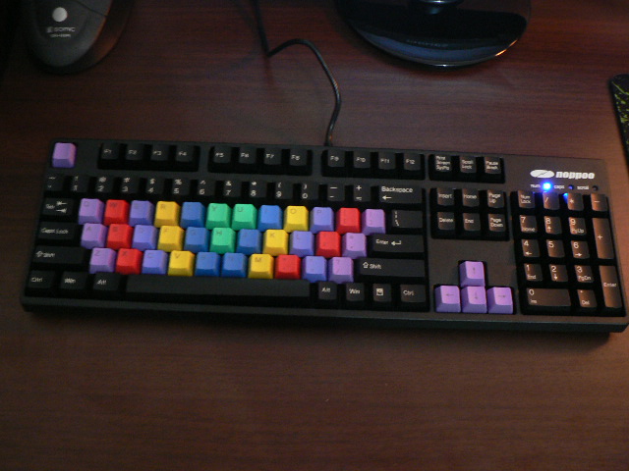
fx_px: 654
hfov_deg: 51.4
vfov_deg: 39.7
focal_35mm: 36
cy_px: 236
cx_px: 314
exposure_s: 1/4
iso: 200
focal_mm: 6
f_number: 2.8
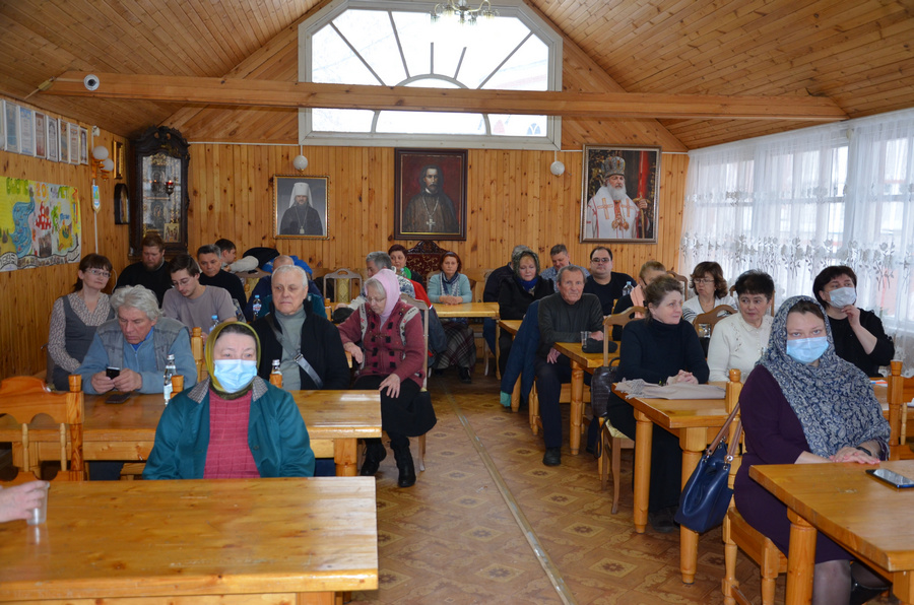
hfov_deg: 57.3
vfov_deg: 39.8
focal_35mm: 33
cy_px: 302
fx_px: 836
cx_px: 457
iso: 400
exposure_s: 1/80
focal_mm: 22
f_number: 3.8
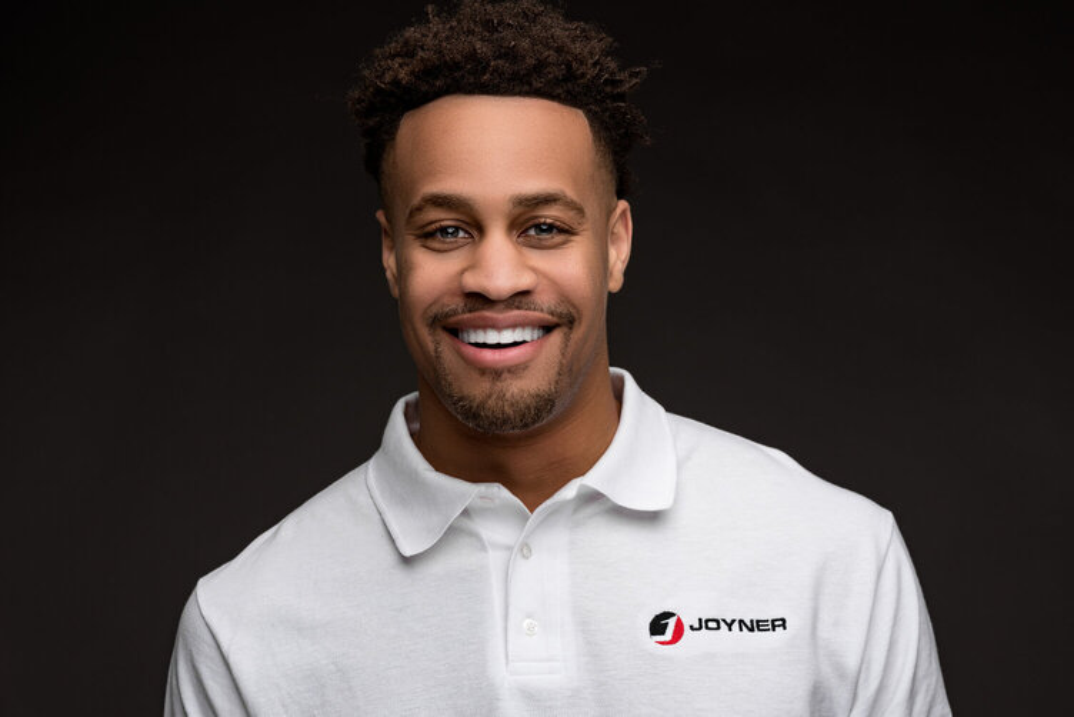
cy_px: 358
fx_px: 3134
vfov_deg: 13.1
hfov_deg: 19.4
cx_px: 537
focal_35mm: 105
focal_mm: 105
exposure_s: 1/125
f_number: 13
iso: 200
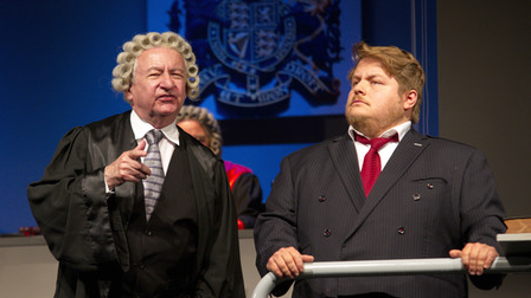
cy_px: 176
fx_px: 1929
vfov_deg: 8.9
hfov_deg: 15.7
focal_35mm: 137
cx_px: 265
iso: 1600
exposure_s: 1/200
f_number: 4.5
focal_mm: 130
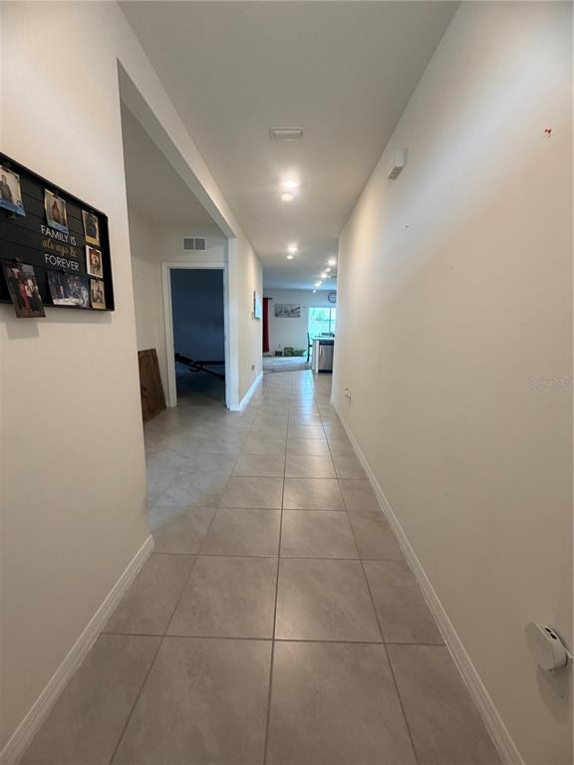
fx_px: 310
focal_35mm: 14
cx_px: 287
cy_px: 382
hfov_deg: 85.7
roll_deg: -0.5
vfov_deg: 102.1
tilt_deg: -11.1
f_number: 2.2
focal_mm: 2.22
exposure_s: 1/60
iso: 250
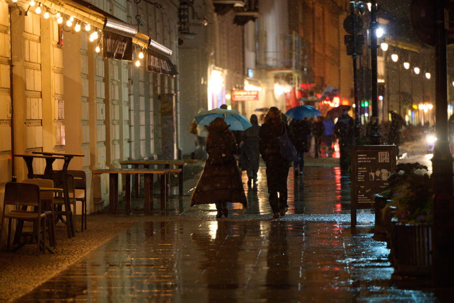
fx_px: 2270
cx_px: 227
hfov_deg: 11.4
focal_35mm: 180
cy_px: 152
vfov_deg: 7.6
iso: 3200
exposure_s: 1/125
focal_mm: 180
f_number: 3.2
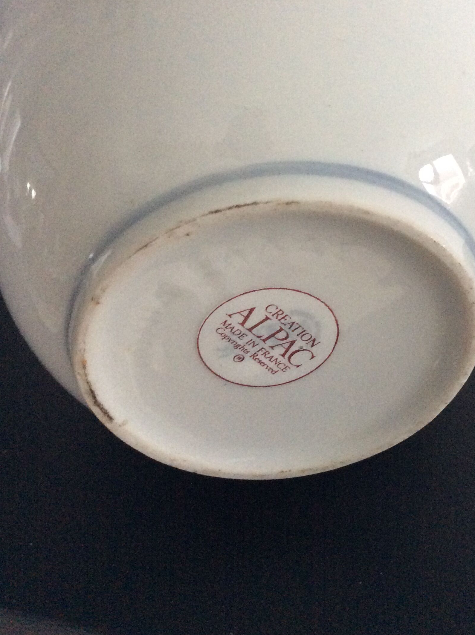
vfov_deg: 47.9
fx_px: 715
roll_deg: +4.3
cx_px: 288
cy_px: 309
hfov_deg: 36.6
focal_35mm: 39
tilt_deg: -32.2
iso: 250
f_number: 2.4
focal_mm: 3.3
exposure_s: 1/25
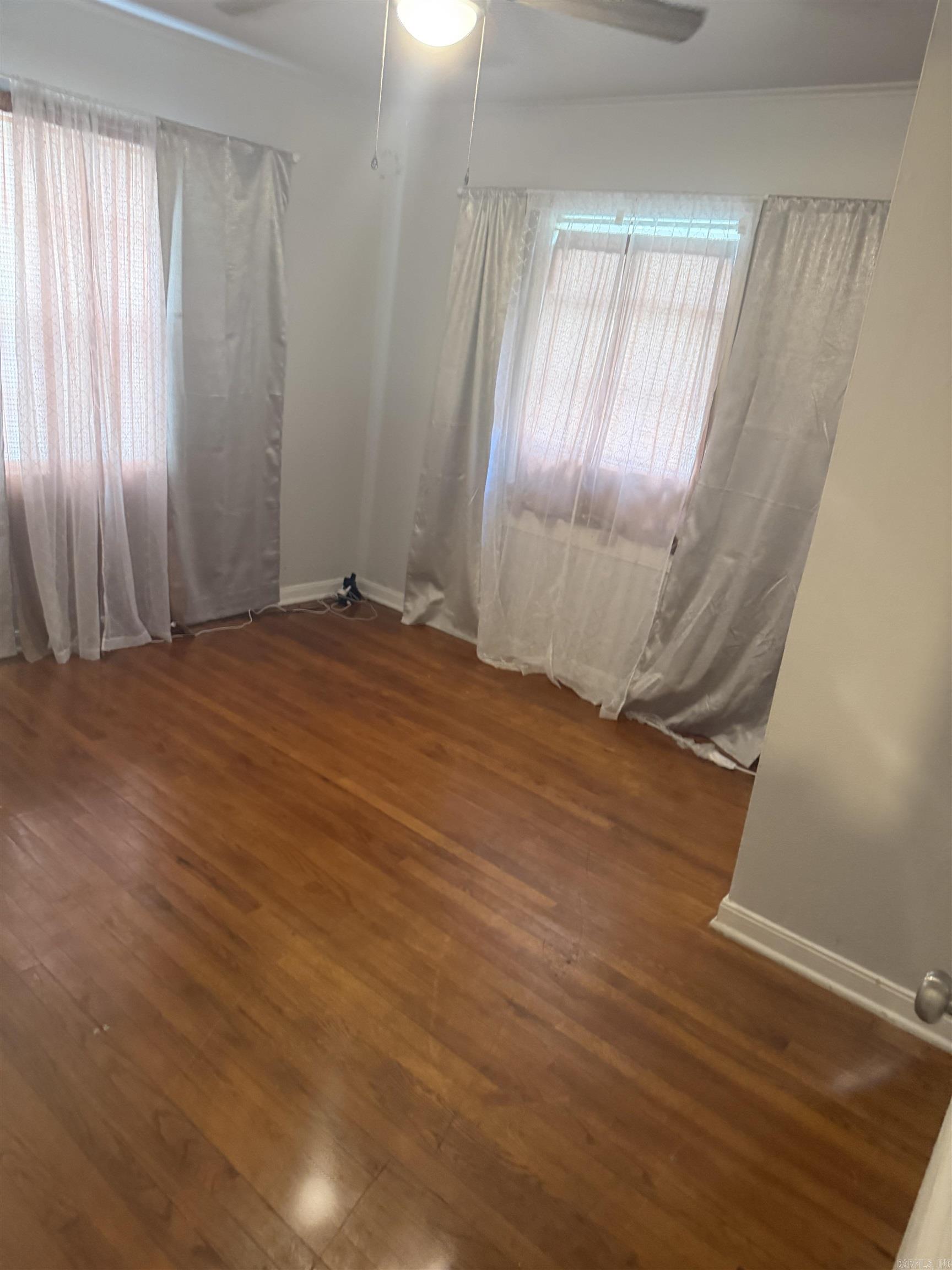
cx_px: 476
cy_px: 635
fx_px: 880
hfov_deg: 56.8
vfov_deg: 71.6
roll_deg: -7.7
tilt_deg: -18.1
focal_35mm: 24
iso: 500
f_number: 1.78
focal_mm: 6.76
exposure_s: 1/60
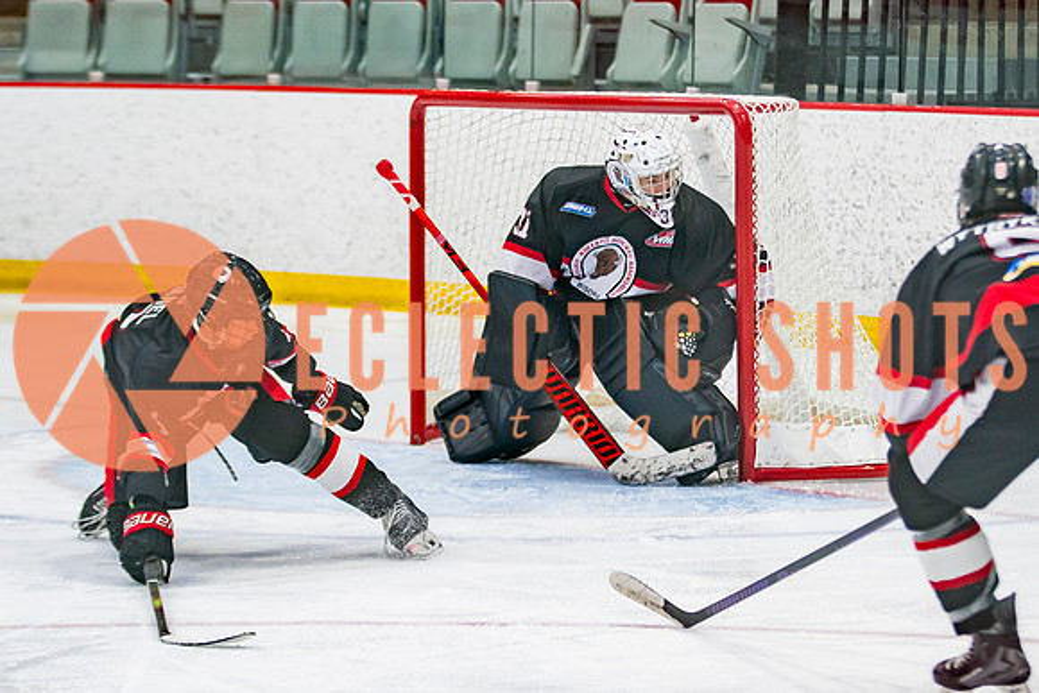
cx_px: 636
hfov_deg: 10.8
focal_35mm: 191
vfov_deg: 7.2
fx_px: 5500
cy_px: 345
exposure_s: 1/640
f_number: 2.8
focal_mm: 102
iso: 1250
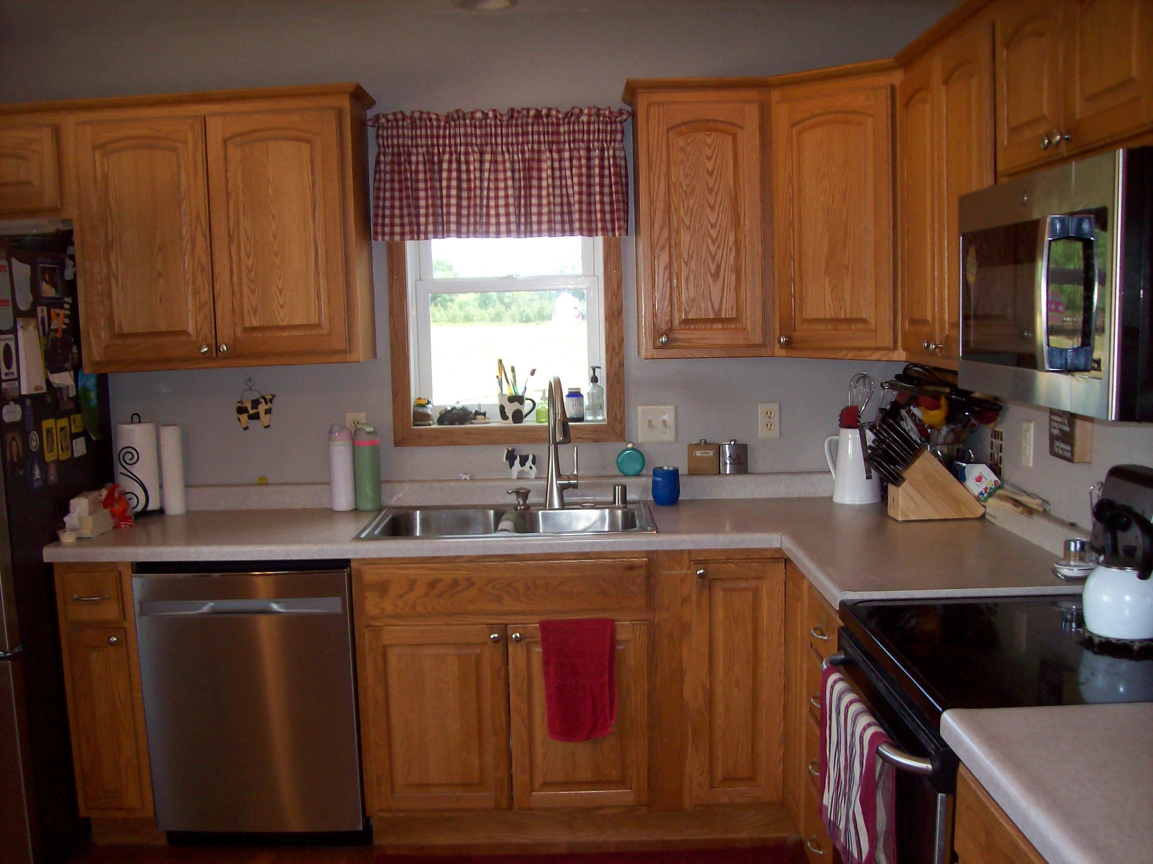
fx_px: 1199
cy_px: 432
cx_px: 576
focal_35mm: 36
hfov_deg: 51.4
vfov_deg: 39.6
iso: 80
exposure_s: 1/64
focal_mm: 6
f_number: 2.7
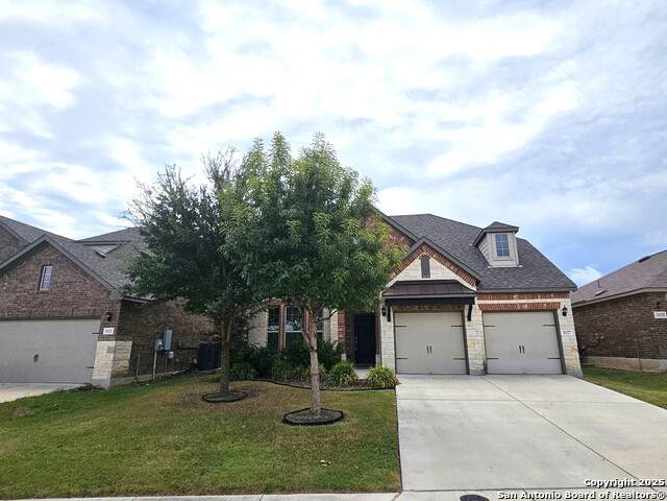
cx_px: 334
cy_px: 250
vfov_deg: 89.9
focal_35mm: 13
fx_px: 250
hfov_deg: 106.2
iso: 50
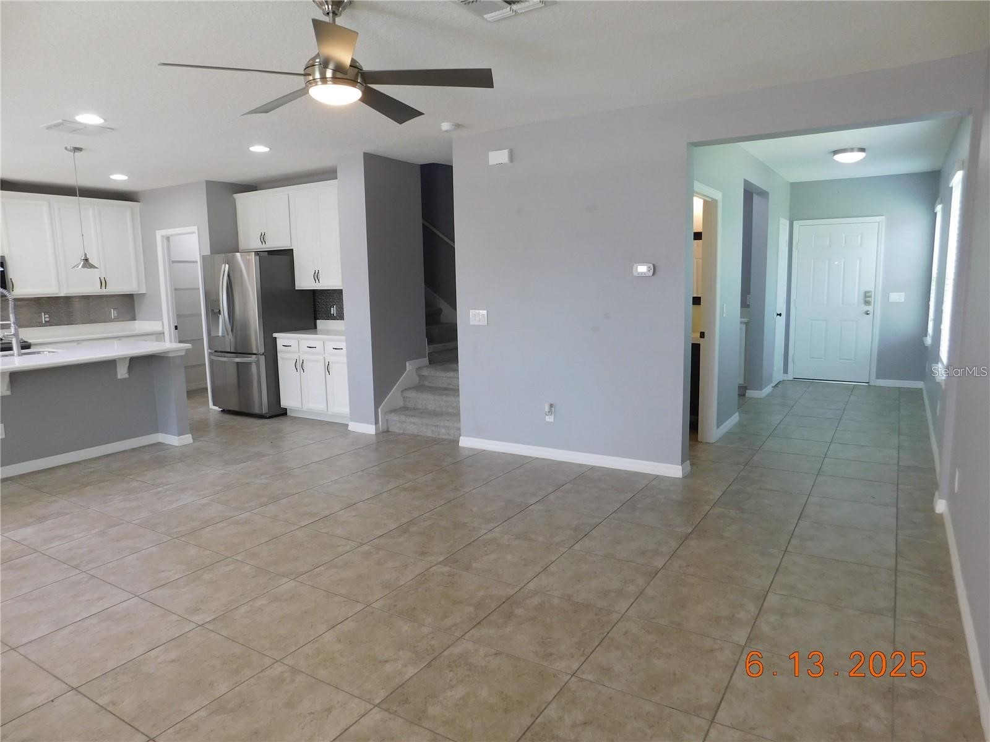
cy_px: 371
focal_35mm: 23
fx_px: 658
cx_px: 495
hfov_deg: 73.9
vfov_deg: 58.9
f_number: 3
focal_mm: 4
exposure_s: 1/30
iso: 125
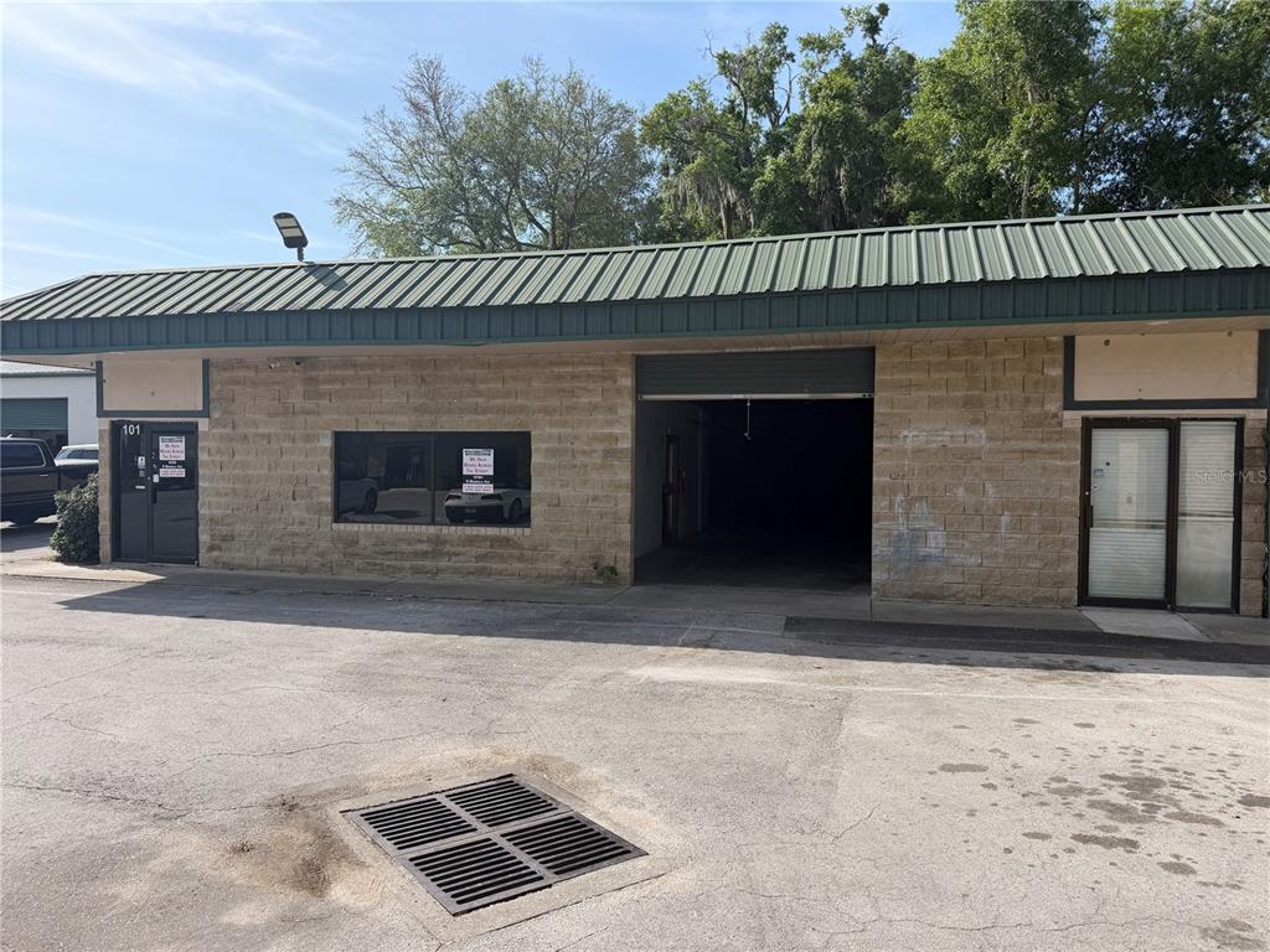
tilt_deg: +0.4
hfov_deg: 71.6
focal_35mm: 24
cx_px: 635
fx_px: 881
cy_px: 476
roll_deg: -0.2
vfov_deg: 56.8
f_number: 1.78
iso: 100
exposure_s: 1/4405
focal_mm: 6.76
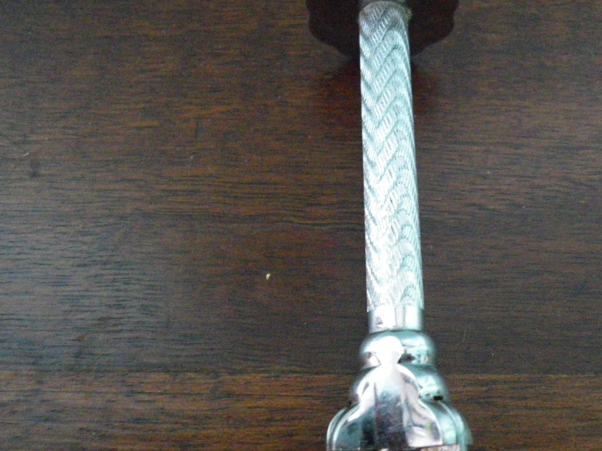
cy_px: 250
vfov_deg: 35.9
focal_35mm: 40
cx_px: 392
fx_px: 696
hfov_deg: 46.2
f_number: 2.6
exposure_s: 1/10
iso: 800
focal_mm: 4.9
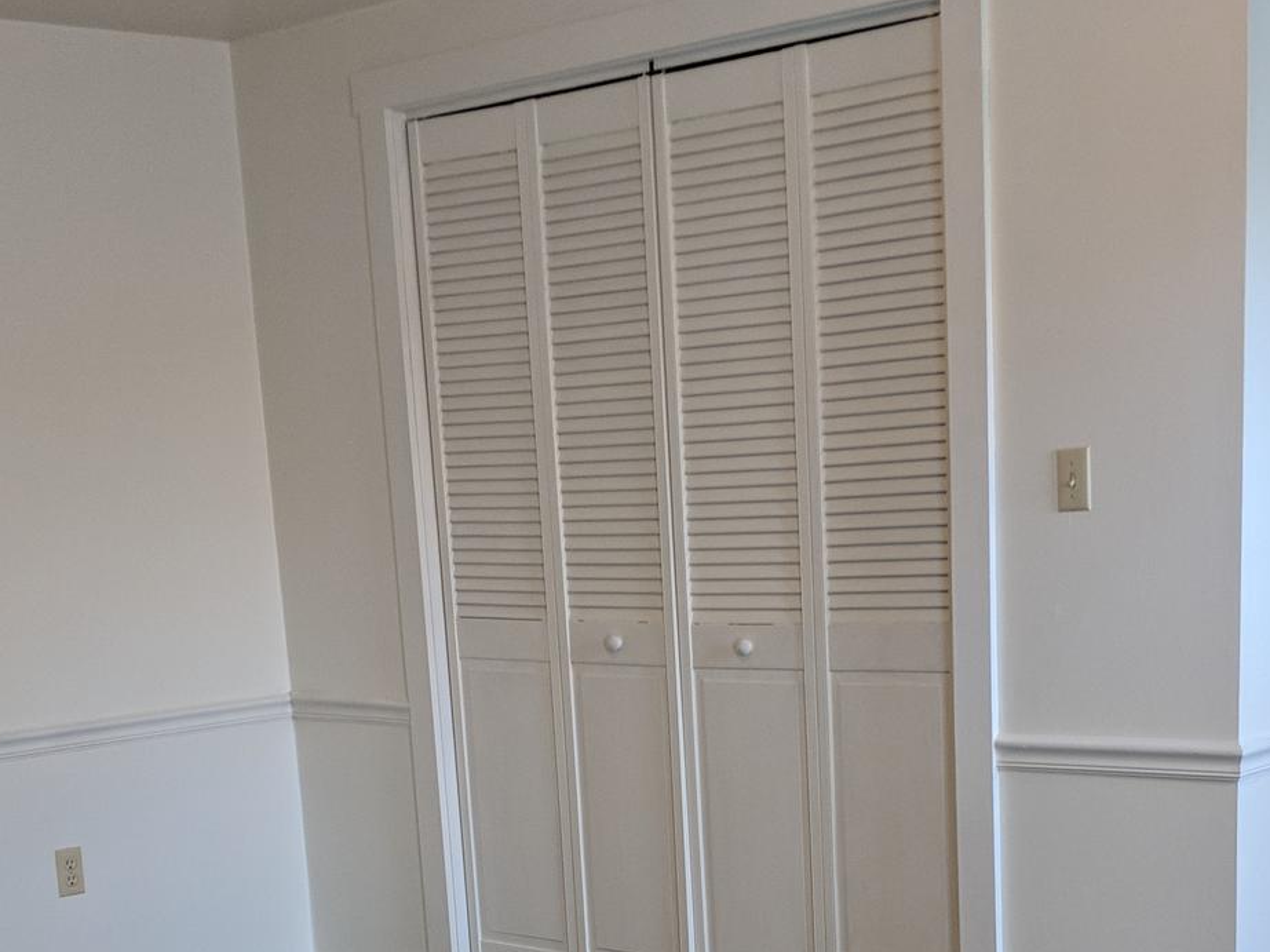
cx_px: 683
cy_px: 966
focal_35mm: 60
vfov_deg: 23.3
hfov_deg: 32.2
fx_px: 2201
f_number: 1.8
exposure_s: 1/60
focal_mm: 4.44
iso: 173
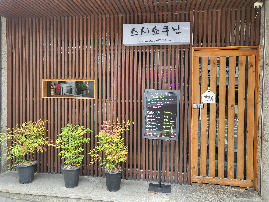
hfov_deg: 67.3
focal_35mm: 26
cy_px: 101
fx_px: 202
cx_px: 134
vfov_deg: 53.1
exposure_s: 1/120
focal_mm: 4.25
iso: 125
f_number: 1.8
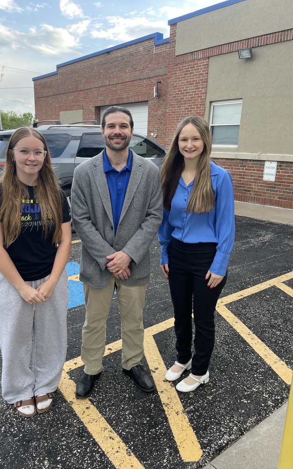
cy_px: 235
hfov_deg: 44.3
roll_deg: -0.5
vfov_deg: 66.5
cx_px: 115
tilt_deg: -14.4
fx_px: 358
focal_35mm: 28
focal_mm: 4.2
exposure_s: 1/450
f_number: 1.6
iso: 32
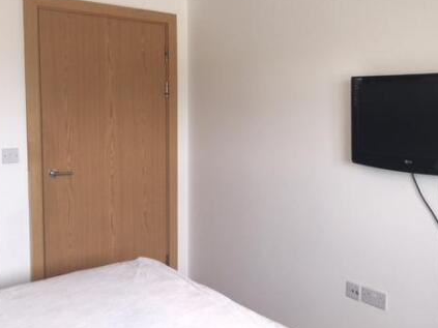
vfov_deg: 35.9
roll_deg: -1.1
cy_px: 144
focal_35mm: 40
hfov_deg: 46.2
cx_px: 286
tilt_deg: -5.1
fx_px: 506
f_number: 2.2
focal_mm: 4.15
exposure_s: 1/33
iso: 25
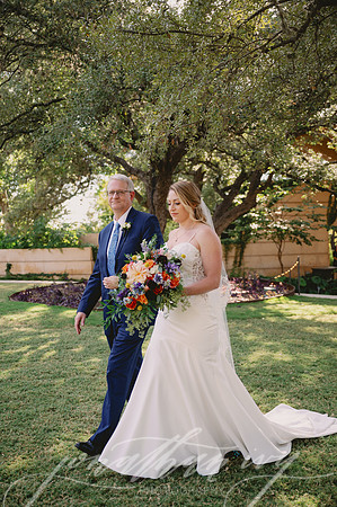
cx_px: 168
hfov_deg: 35.9
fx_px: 521
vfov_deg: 51.9
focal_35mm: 37
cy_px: 254
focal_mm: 37
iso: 125
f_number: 2.8
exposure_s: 1/800
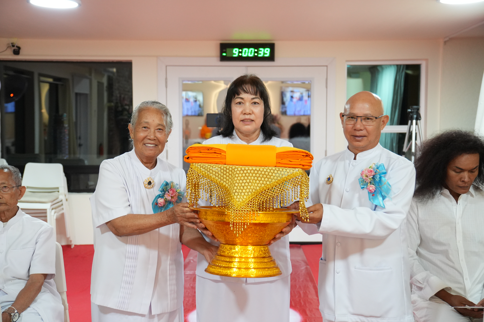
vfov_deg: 28.9
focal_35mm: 46
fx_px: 625
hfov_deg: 42.3
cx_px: 242
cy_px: 161
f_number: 2.8
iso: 2000
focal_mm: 31
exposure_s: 1/80
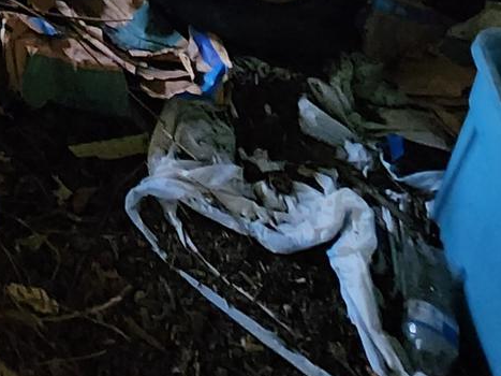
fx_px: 825
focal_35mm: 57
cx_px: -269
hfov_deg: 25.0
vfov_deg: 18.6
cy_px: -338
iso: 1000
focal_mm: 2.2
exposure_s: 1/24
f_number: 2.2
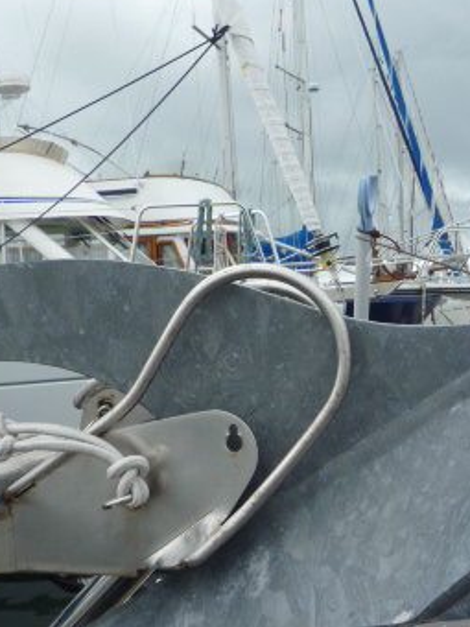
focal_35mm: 47
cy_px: 393
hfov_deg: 30.7
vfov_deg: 40.2
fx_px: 851
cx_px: 299
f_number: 4
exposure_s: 1/640
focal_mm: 4.4
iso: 100
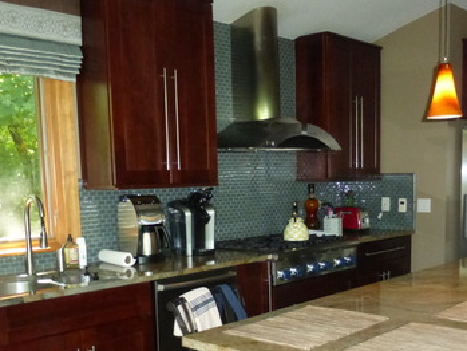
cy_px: 268
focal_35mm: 44
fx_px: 594
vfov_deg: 32.2
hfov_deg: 42.7
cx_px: 285
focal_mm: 4.3
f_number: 3.3
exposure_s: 1/60
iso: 800
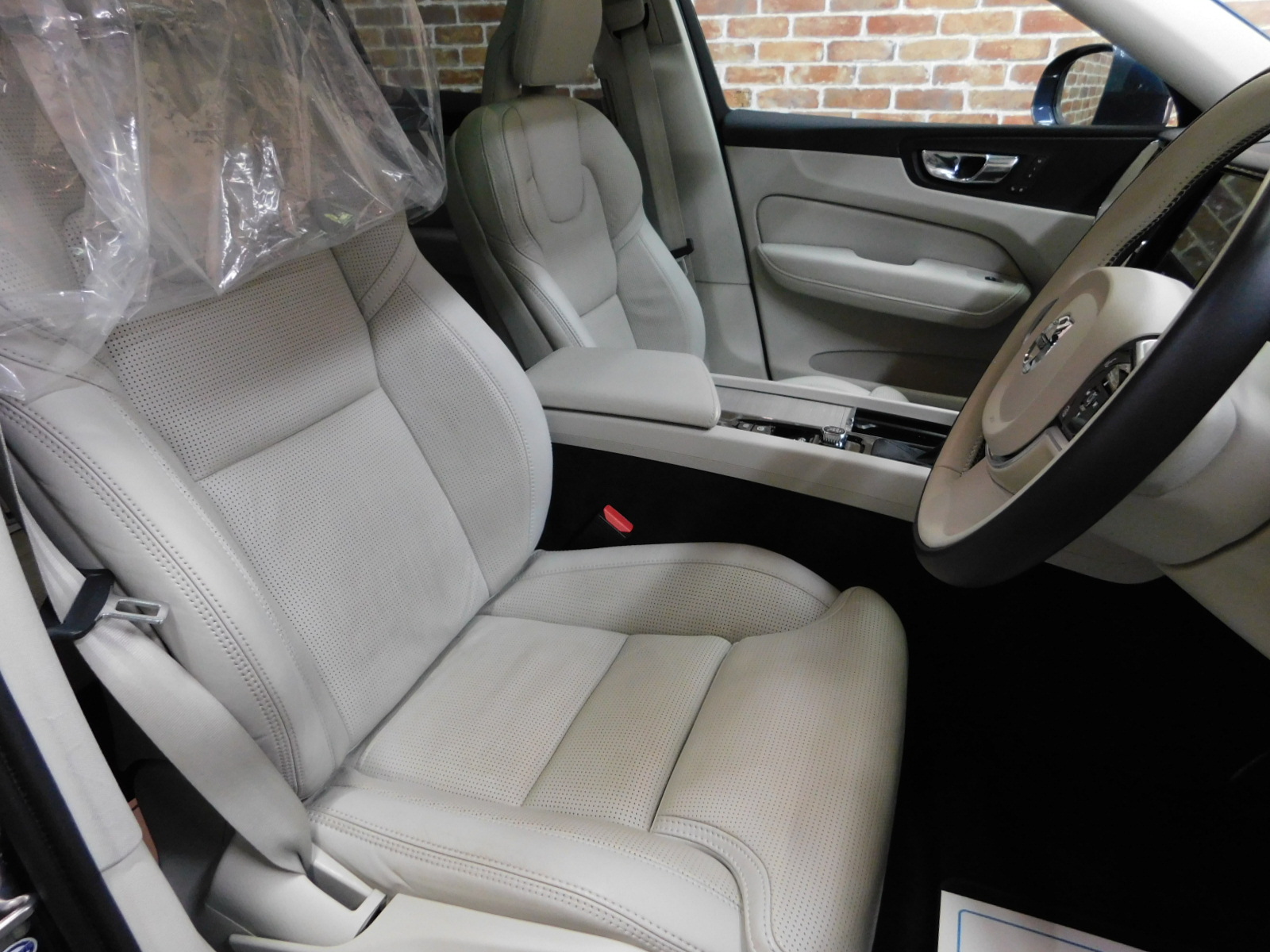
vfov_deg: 58.9
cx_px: 635
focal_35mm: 23
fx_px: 844
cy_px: 476
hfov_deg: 73.9
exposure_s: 1/30
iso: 400
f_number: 3
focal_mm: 4
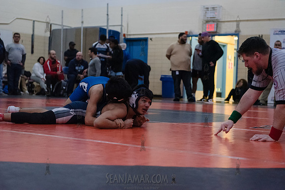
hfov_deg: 32.4
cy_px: 95
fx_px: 491
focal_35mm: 62
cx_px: 142
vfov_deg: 21.9
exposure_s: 1/400
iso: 8000
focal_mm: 62
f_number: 3.2
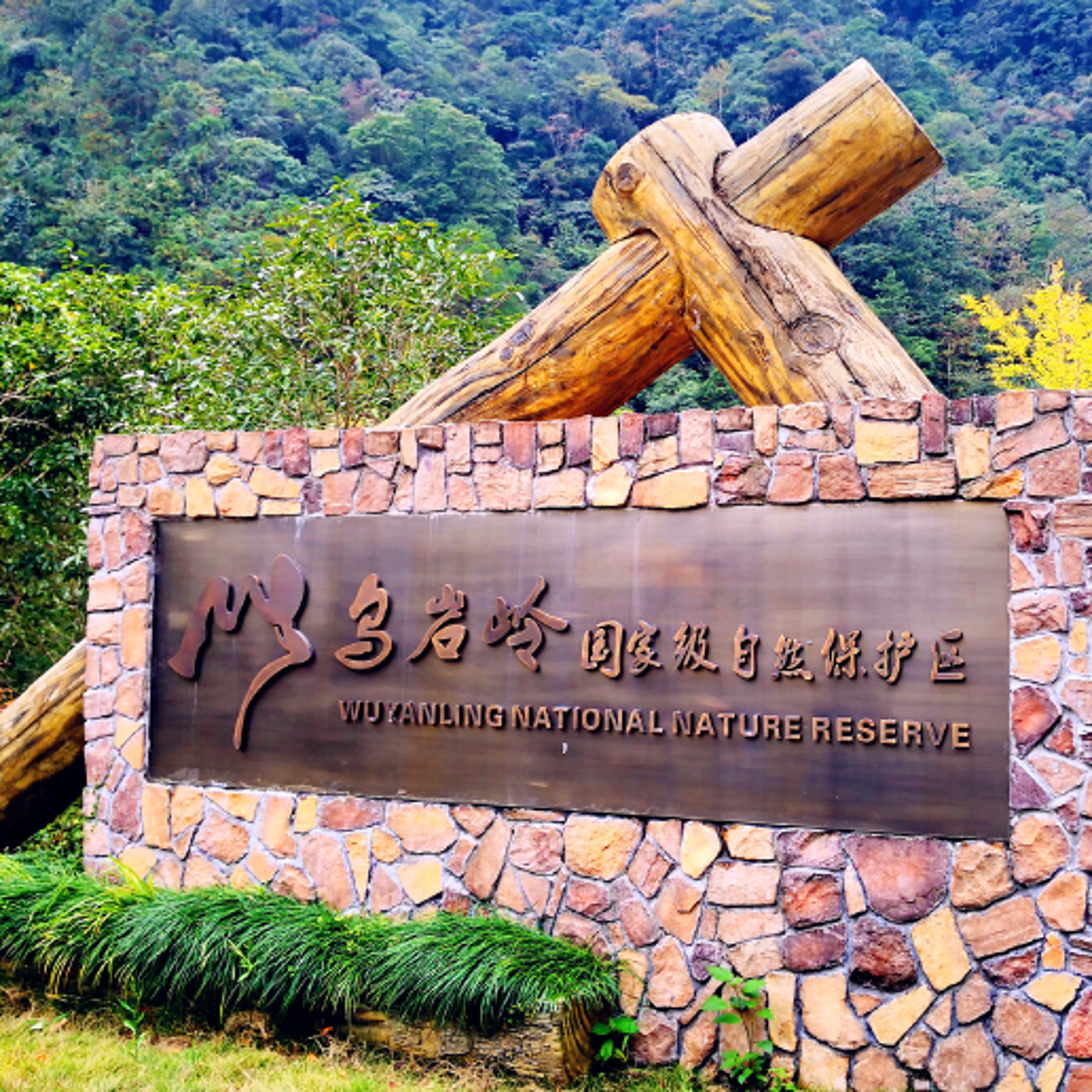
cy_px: 544
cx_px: 675
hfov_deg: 44.6
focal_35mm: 37
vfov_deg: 44.9
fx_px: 1321
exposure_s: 1/185
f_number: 1.6
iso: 50
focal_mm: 3.95
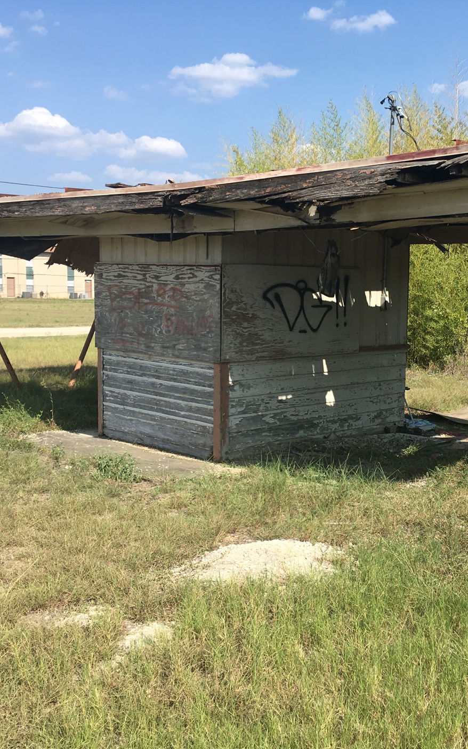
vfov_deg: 47.2
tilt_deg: -8.2
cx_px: 341
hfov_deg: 30.1
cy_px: 382
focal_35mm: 42
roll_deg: -0.9
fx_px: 857
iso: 25
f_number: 2.2
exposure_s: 1/1374
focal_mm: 4.15
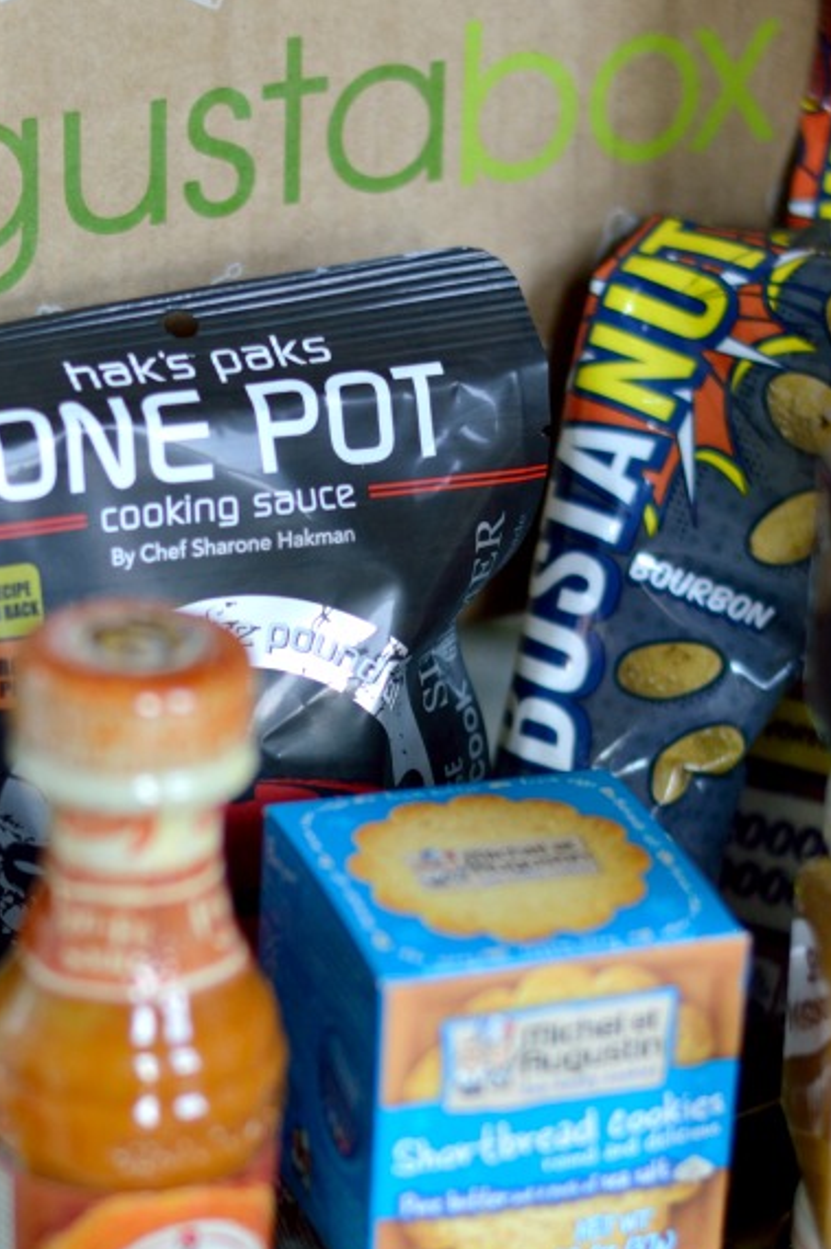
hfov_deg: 10.9
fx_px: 4336
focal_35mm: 125
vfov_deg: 16.4
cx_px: 167
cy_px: 708
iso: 200
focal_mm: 50
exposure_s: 1/100
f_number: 2.2
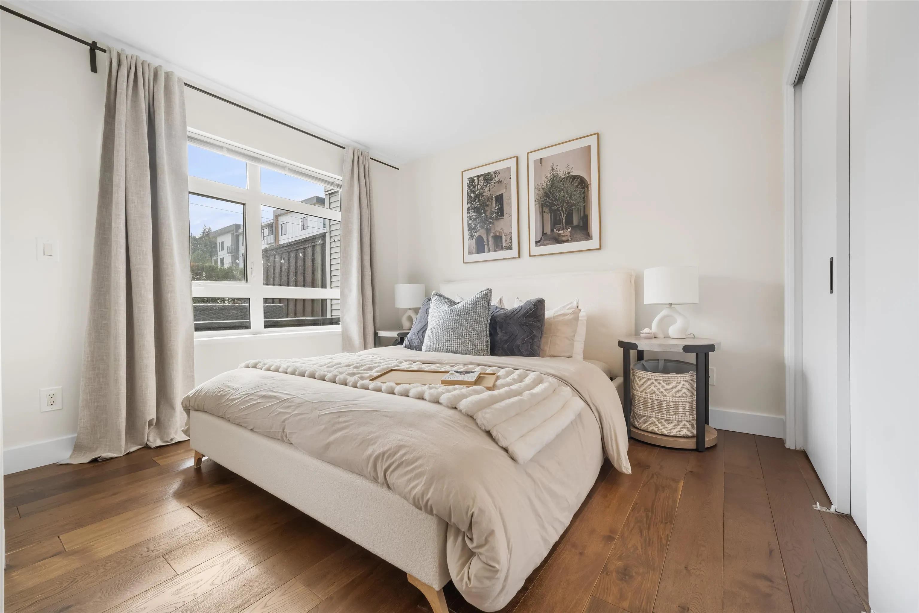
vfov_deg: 83.3
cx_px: 460
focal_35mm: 14
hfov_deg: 106.3
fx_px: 345
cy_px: 306
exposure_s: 1/3
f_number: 9
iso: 250
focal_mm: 9
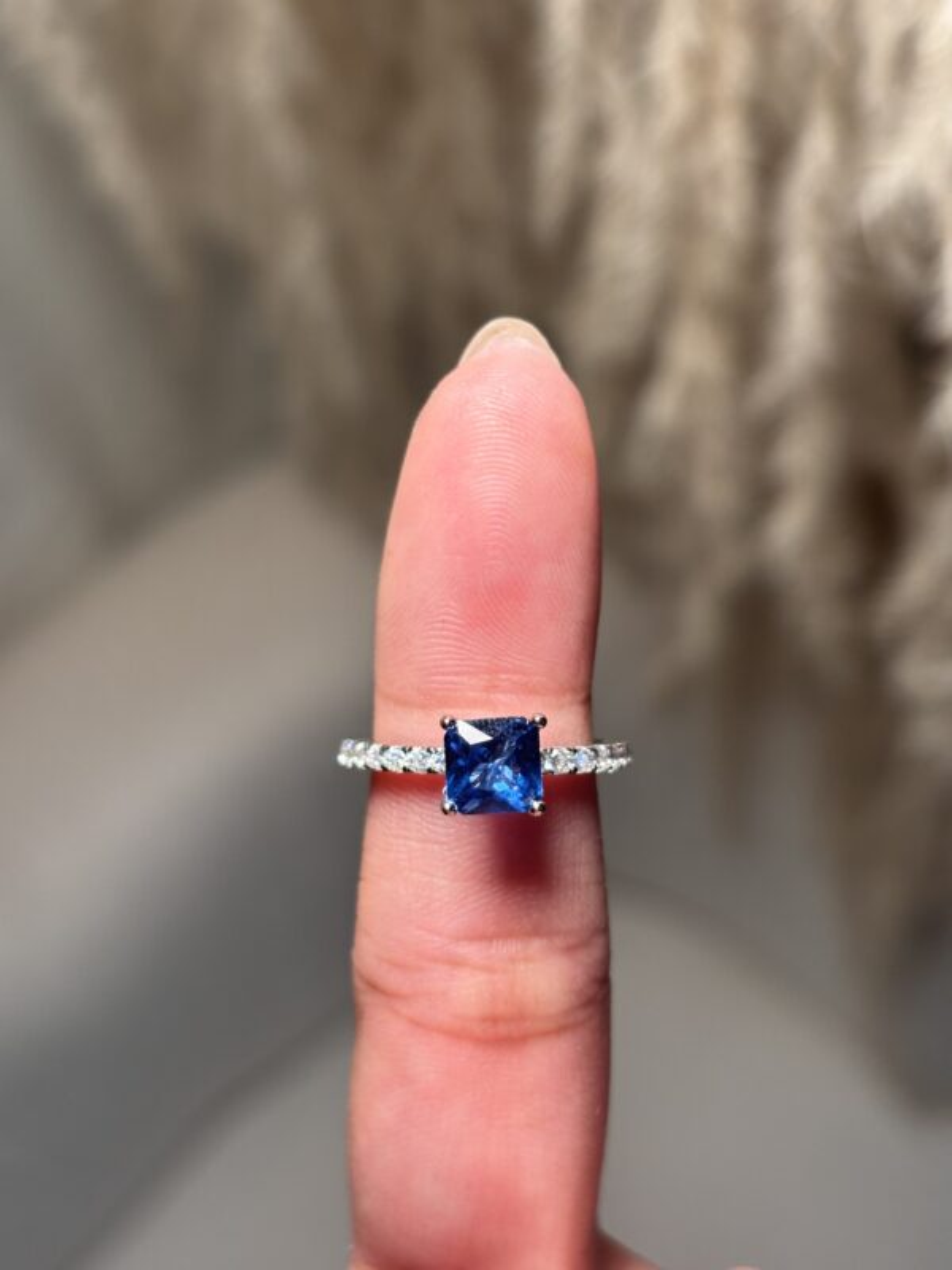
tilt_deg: -55.3
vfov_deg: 36.8
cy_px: 635
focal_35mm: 52
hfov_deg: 28.0
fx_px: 1907
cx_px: 476
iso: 50
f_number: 1.6
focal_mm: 5.96
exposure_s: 1/67
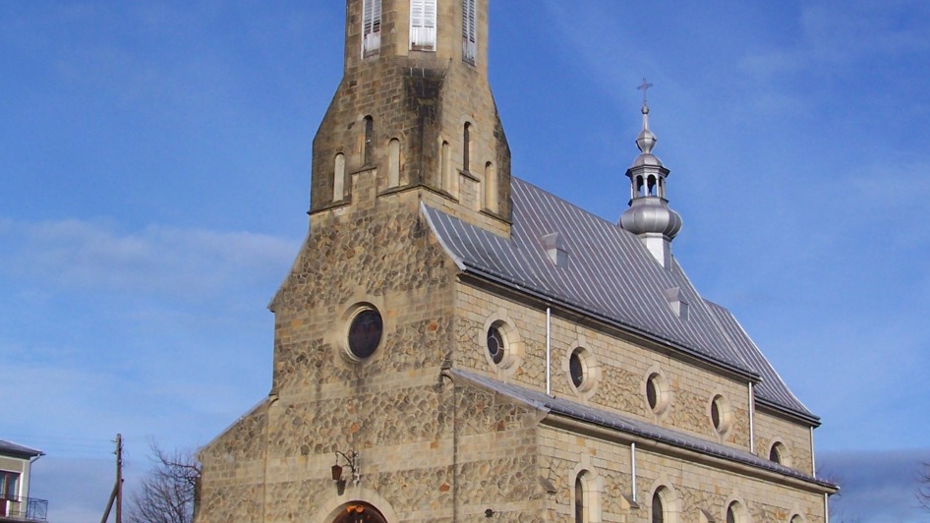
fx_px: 1381
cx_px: 465
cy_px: 254
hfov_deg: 37.2
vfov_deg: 21.4
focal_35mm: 56
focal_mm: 6.3
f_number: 5.6
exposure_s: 1/640
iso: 80
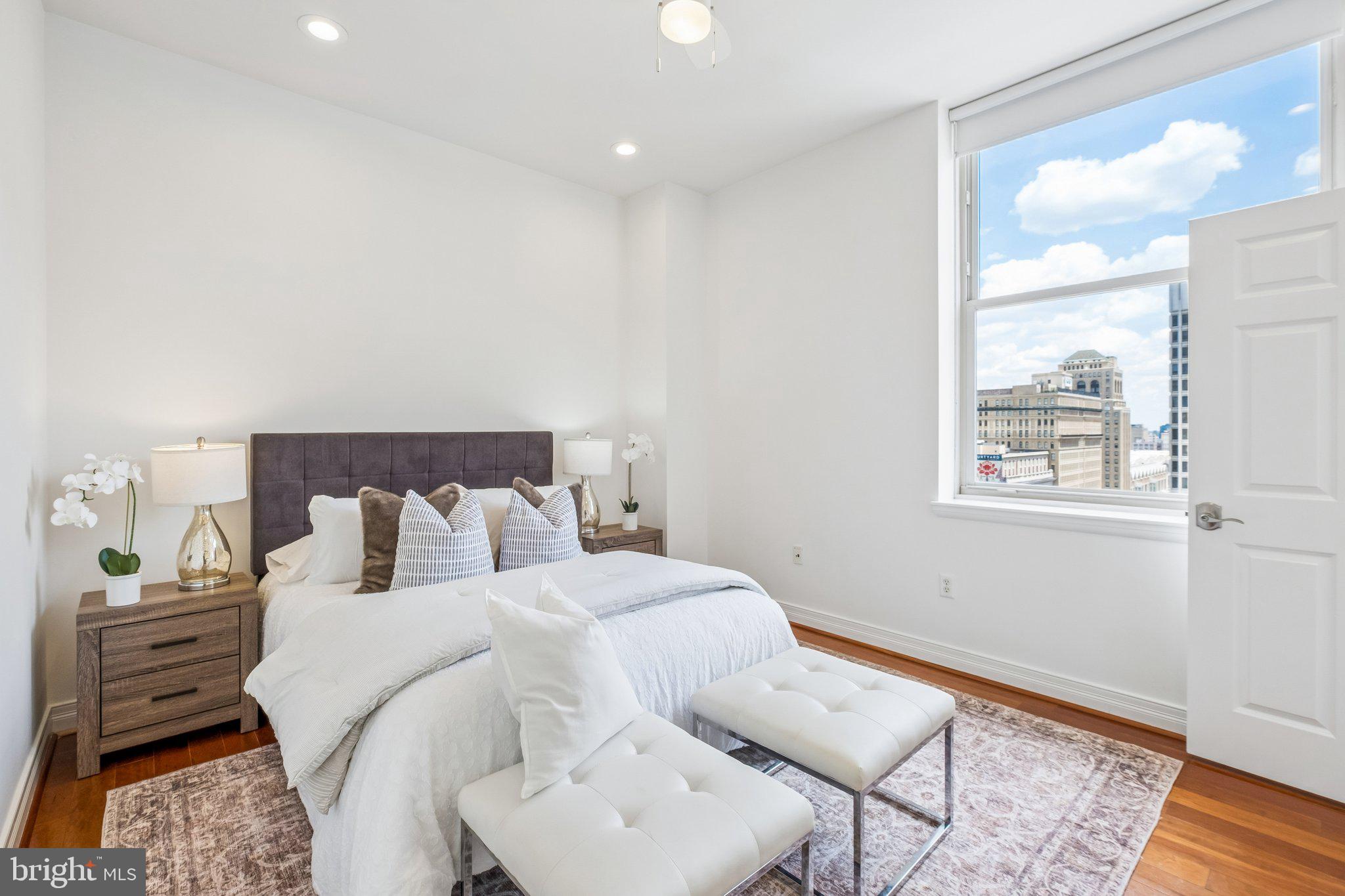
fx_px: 560
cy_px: 448
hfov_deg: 100.4
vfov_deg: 77.3
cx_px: 672
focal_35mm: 15
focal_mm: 10
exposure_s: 1/50
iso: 250
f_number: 8
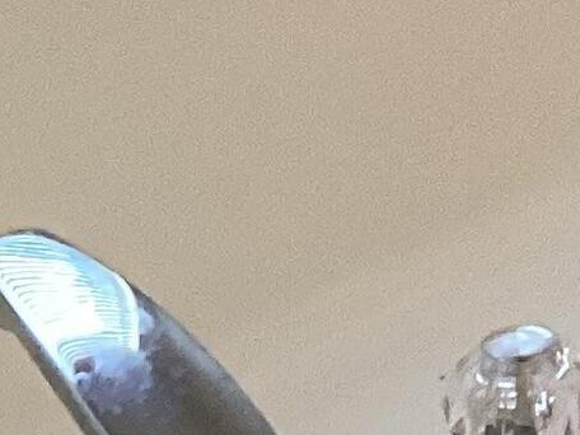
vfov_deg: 6.7
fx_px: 3502
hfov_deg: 9.0
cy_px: -619
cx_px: 1100
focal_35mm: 209
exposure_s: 1/60
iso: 125
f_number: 2.4
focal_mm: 3.3
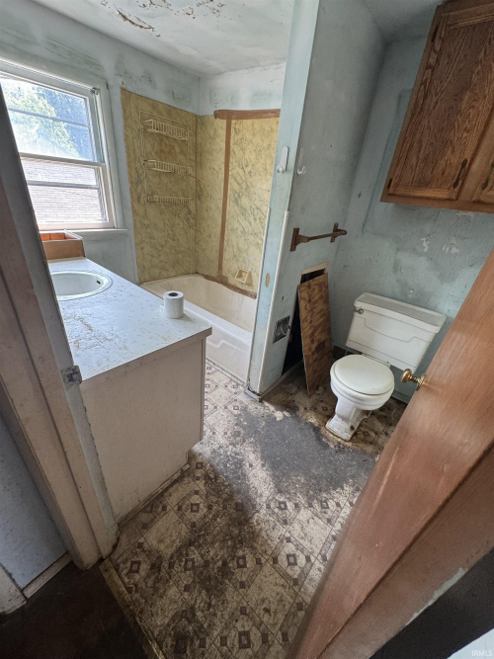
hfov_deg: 85.7
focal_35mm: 14
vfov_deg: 102.1
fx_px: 266
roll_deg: -5.5
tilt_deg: -33.7
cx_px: 247
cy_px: 330
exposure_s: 1/99
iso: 200
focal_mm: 2.22
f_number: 2.2
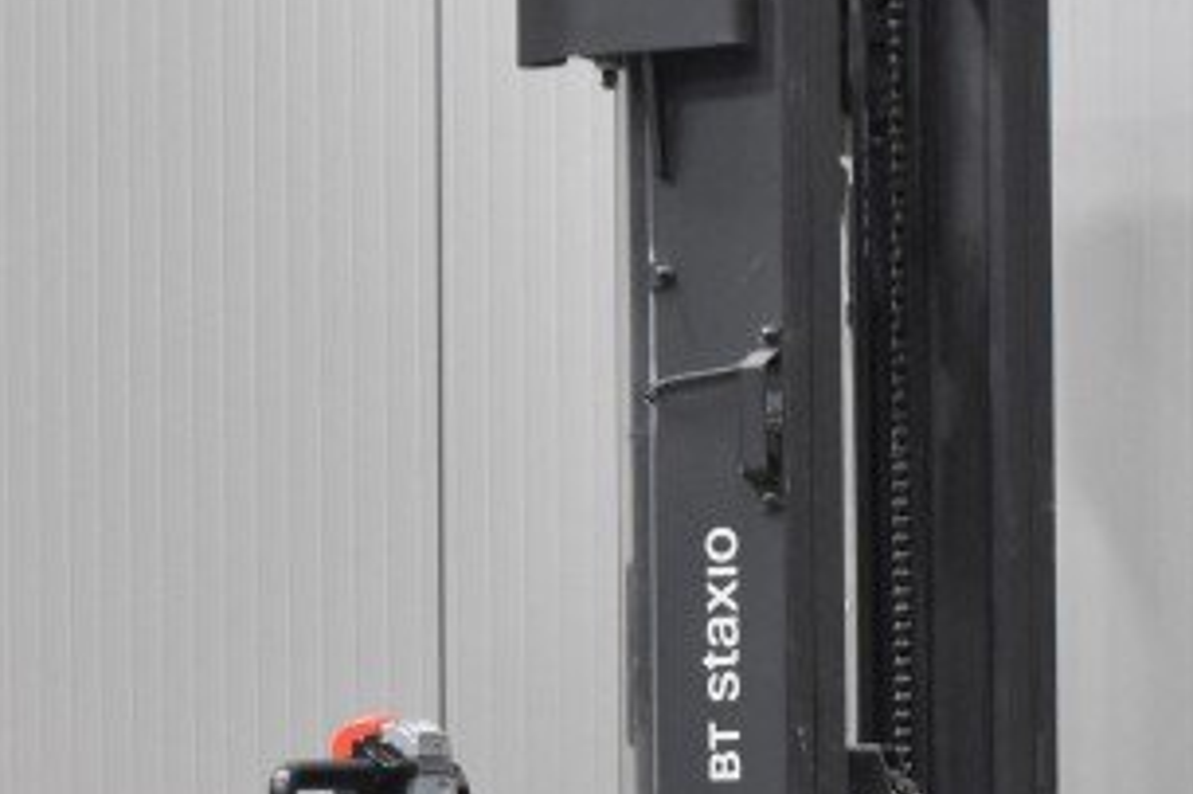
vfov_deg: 10.3
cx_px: 810
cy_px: 1033
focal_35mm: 130
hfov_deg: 15.7
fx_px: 4306
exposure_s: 1/40
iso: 1600
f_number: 4.5
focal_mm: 22
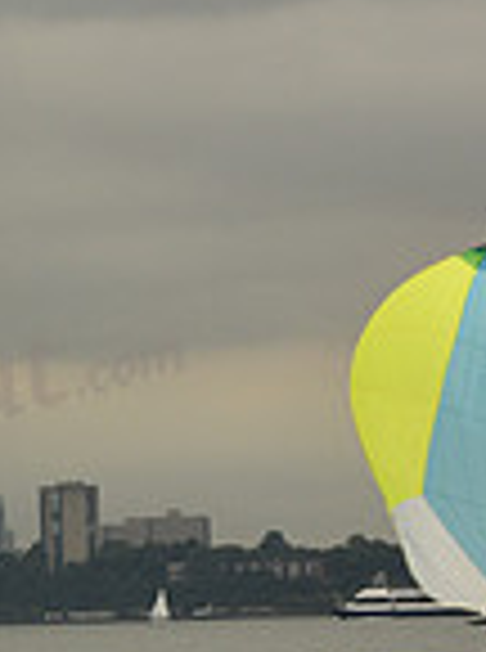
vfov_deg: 7.4
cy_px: 250
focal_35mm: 270
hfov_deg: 5.3
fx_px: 5077
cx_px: -680
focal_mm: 70
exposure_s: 1/1250
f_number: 7.1
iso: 320
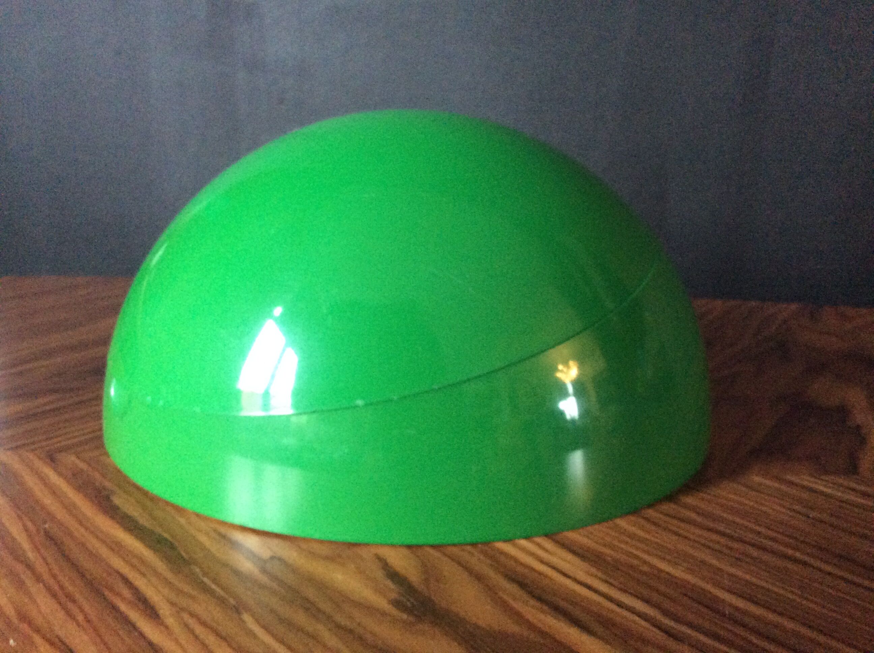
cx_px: 437
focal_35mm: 32
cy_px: 326
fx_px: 807
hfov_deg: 56.9
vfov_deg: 44.1
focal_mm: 3.3
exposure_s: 1/17
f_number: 2.4
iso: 320
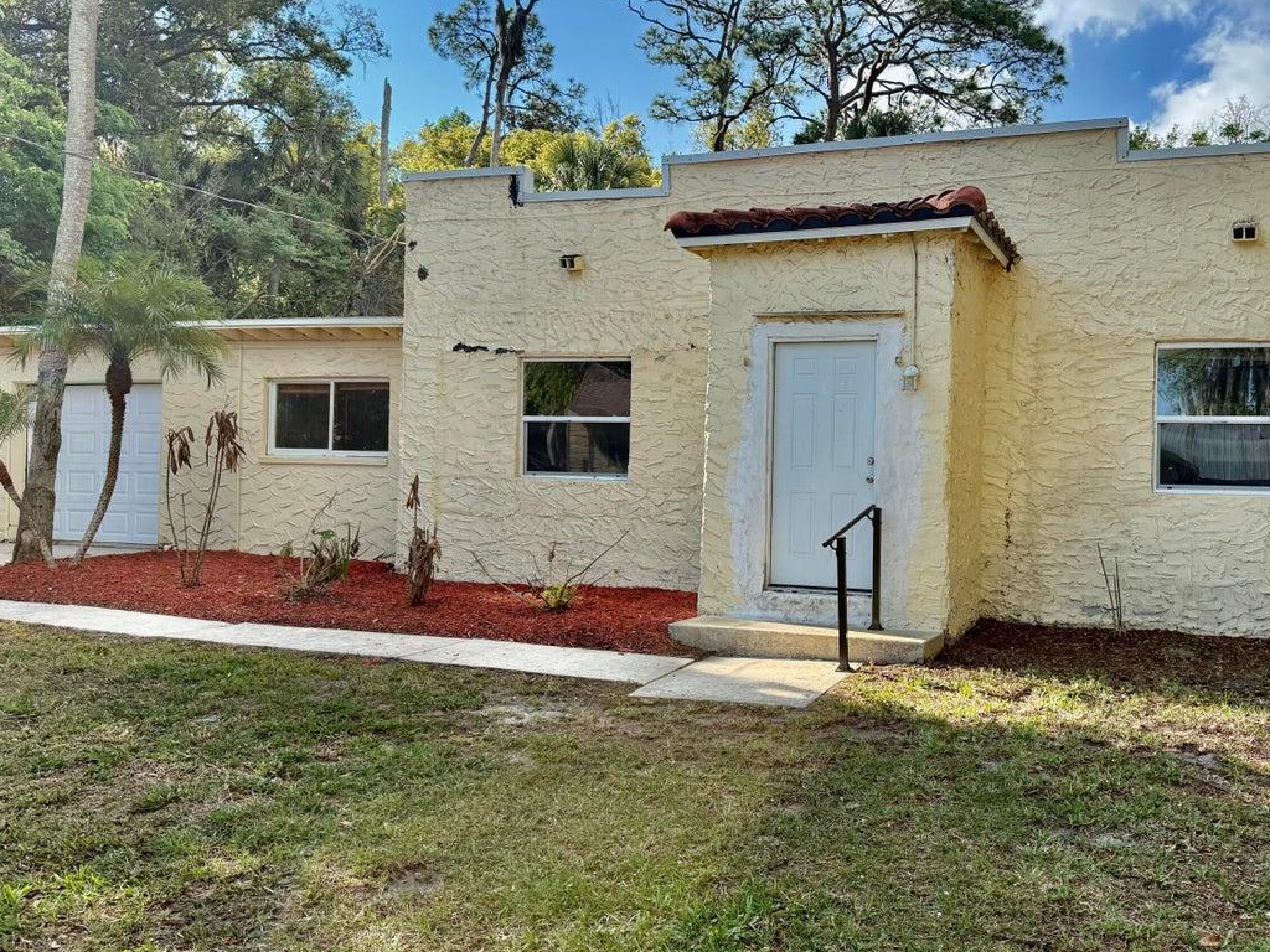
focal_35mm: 32
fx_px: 1174
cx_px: 751
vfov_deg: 44.1
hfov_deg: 56.5
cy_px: 451
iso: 100
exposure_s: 1/3021
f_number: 1.78
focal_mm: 6.76
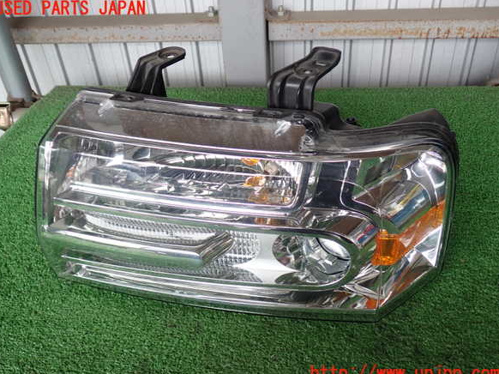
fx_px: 476
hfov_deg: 55.4
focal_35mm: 33
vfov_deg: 42.9
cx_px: 247
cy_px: 191
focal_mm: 5.79
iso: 100
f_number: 2.4
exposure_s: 1/80
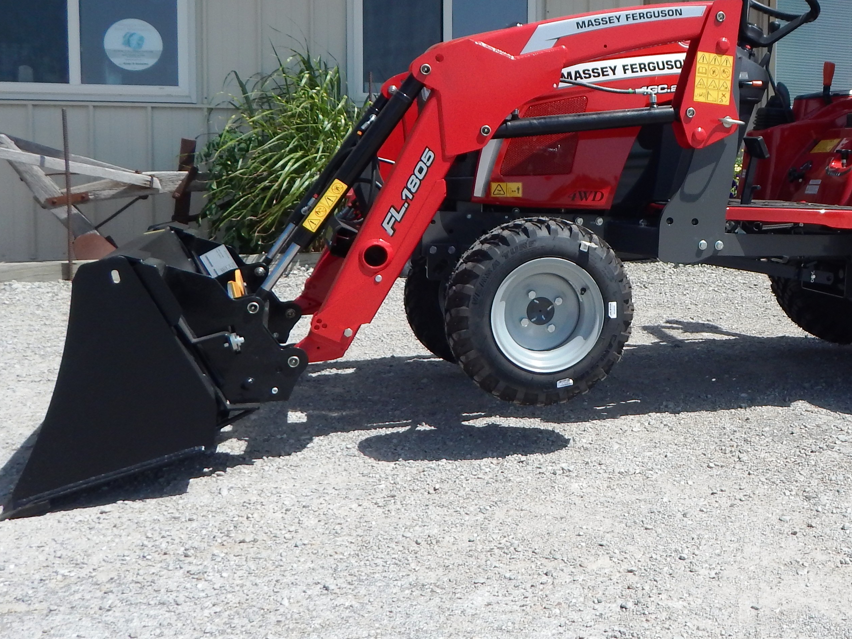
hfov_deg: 44.2
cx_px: 701
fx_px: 985
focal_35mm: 40
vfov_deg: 35.6
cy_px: 212
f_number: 6
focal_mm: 4
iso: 125
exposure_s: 1/500
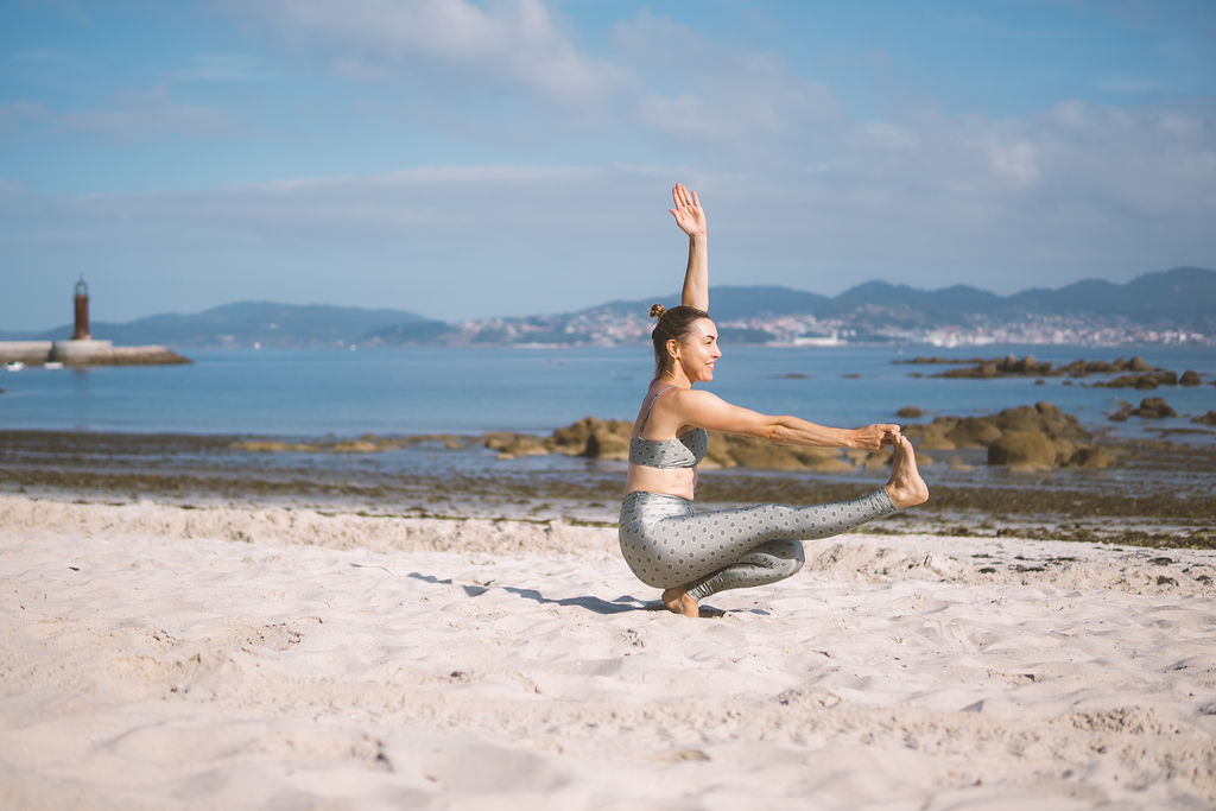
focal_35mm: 46
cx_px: 608
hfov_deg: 42.3
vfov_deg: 29.0
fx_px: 1570
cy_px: 406
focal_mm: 30
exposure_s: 1/4000
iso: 50
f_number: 1.4
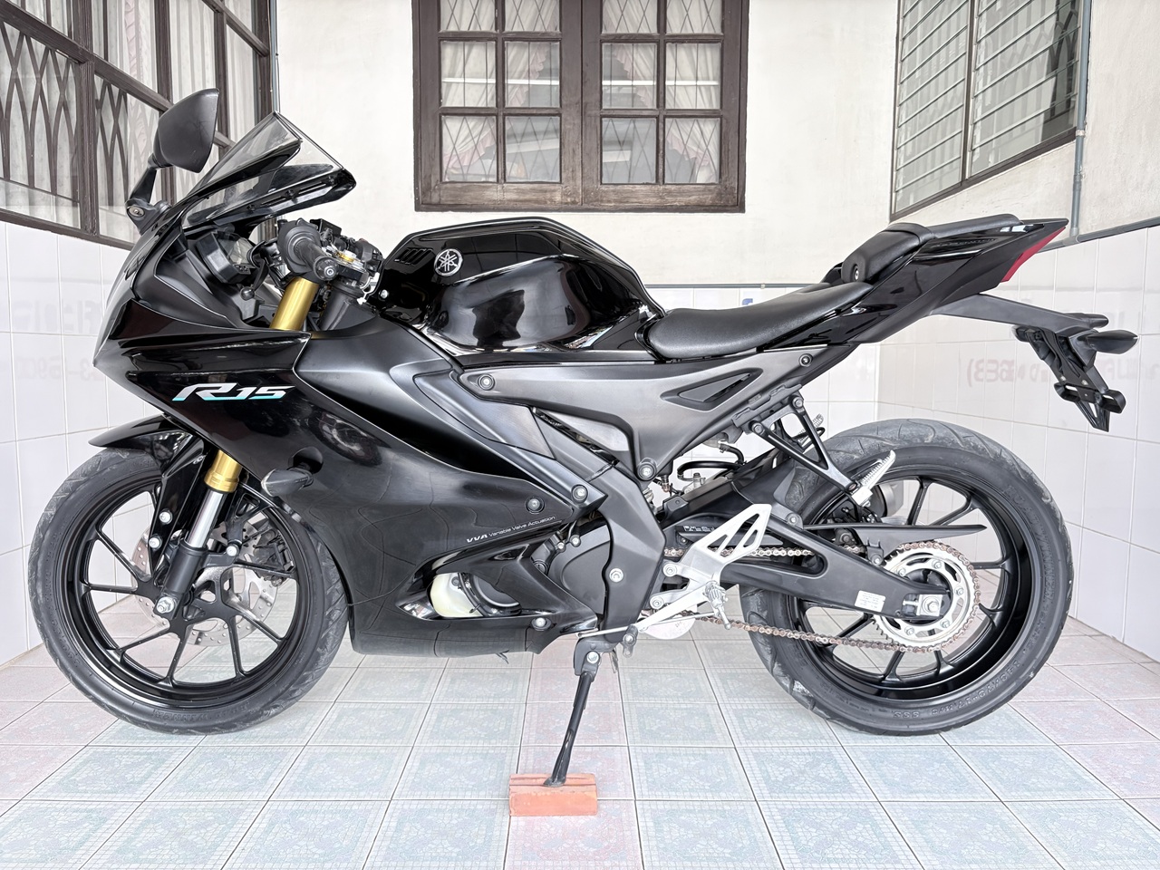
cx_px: 580
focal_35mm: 26
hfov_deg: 67.3
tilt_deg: -5.3
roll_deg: +0.4
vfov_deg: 53.1
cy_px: 435
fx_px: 871
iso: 125
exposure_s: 1/100
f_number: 1.6
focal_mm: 5.96
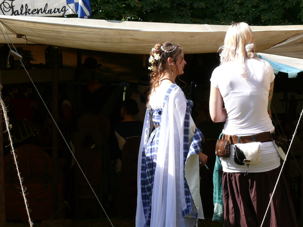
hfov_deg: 23.8
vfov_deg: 17.9
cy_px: 155
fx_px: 718
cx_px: 156
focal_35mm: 82
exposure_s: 1/250
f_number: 4.5
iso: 100
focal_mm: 12
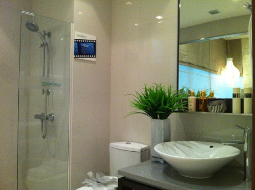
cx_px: 128
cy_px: 95
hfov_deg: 52.7
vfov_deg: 40.6
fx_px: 257
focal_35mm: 35
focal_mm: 3.85
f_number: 2.8
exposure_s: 1/17
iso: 250
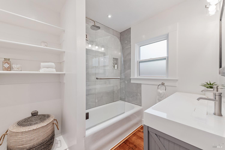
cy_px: 75
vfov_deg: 81.2
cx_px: 112
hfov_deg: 104.3
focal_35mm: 14
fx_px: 87
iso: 500
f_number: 10
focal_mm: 14
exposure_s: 1/15
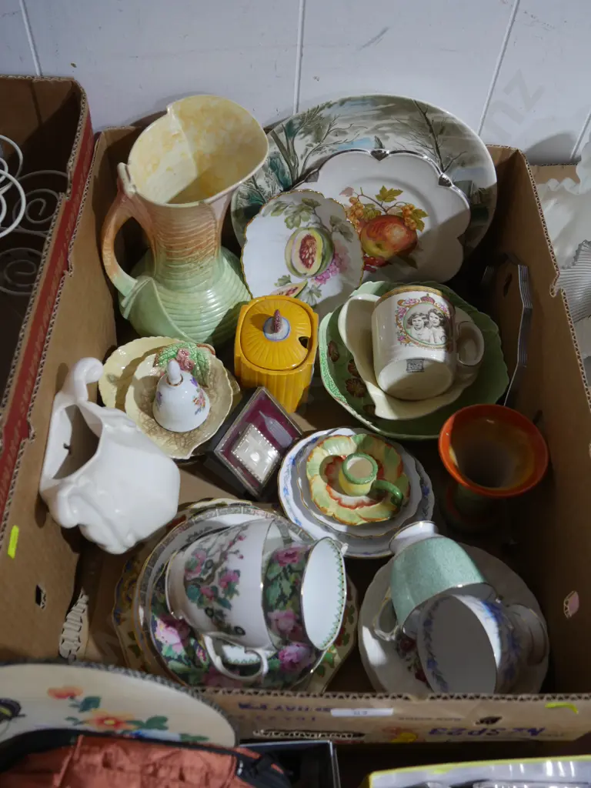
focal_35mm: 34
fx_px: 774
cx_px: 296
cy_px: 394
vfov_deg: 54.0
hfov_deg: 41.8
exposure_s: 1/60
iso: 800
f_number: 4
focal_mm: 17
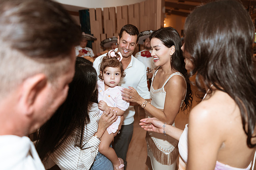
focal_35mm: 25
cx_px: 131
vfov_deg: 52.0
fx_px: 175
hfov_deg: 72.4
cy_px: 86
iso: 320
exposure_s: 1/100
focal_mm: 24
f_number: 2.8
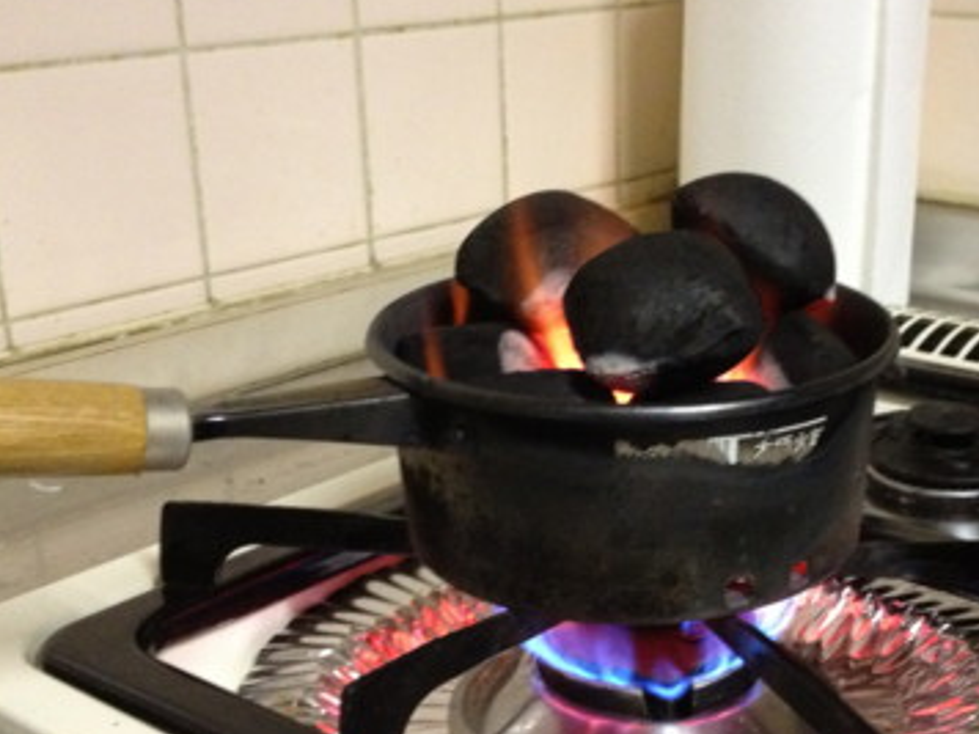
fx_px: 1669
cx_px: 663
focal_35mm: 59
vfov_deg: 24.7
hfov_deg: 32.4
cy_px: 489
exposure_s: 1/15
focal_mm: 4.28
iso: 400
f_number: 2.4
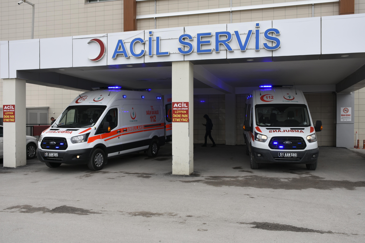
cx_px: 182
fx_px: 350
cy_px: 122
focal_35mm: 34
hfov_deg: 55.1
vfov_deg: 38.4
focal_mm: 23
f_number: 6.3
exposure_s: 1/250
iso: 100
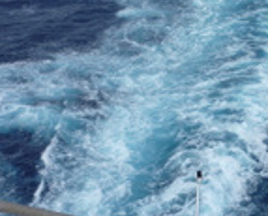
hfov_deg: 23.0
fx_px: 628
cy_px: 66
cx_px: 277
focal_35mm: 79
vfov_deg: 19.4
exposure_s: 1/500
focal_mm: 4.7
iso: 80
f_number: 5.6
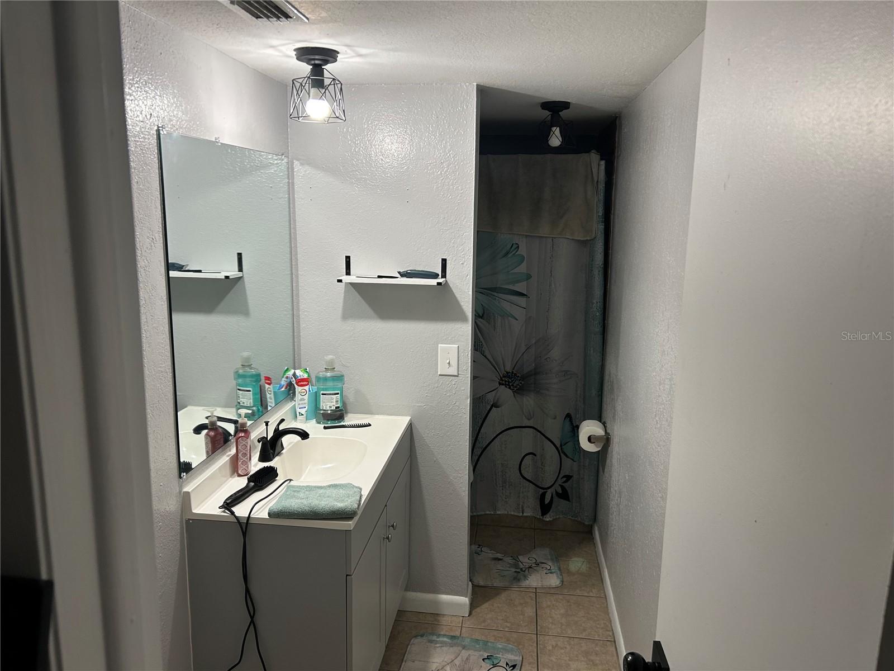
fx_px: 671
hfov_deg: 67.3
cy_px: 336
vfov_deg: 53.1
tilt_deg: -9.4
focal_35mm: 26
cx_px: 447
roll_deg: -0.1
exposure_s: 1/60
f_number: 1.5
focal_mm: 5.7
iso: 64
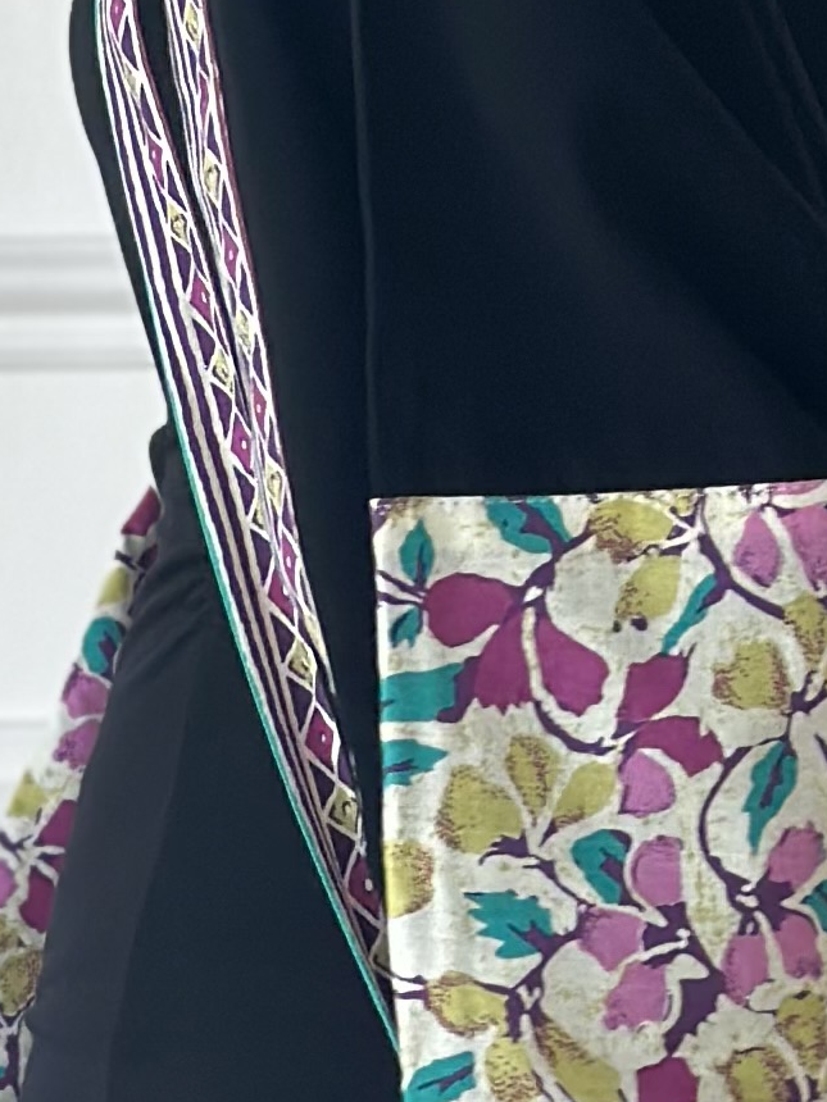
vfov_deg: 8.8
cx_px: 567
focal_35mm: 225
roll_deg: +0.6
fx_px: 7167
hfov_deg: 6.6
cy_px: 498
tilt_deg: -4.7
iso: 80
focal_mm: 6.86
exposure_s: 1/190
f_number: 1.78
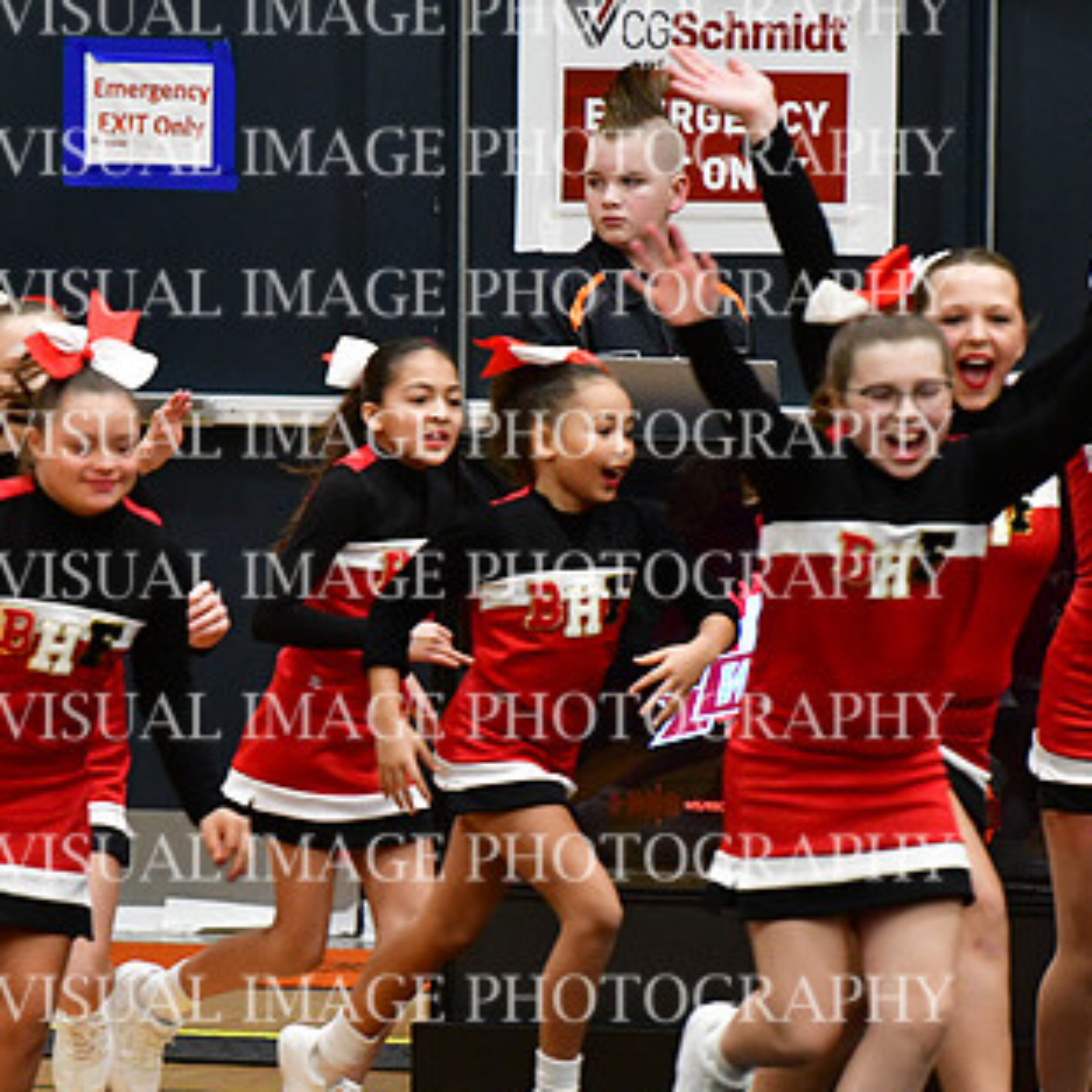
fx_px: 16917
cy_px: 646
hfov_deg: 3.7
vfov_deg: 3.7
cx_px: 448
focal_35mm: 474
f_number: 3.5
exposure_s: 1/500
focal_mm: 200
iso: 5000
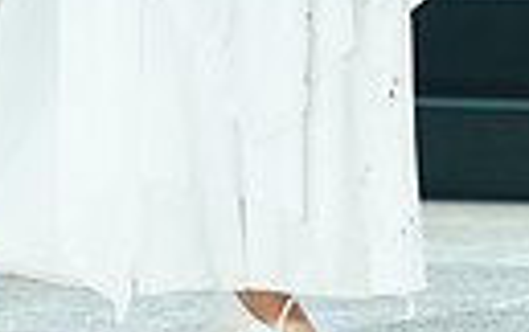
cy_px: -377
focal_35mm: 660
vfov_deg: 2.0
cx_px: 273
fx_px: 9528
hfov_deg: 3.2
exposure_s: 1/400
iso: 2000
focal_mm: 144
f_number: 2.8
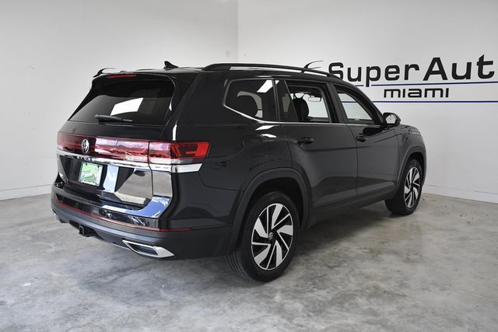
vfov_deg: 40.0
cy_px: 166
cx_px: 249
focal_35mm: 33
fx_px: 457
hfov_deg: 57.2
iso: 2500
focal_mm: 22
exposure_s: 1/1600
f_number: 4.5
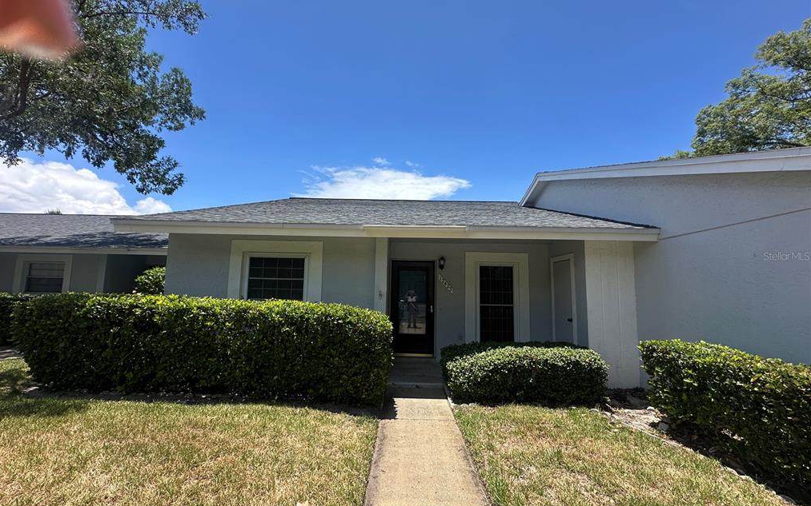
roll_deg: -1.1
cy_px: 256
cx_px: 402
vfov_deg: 74.8
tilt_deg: +6.1
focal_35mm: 15
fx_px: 332
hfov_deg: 101.5
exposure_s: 1/1319
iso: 40
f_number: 2.2
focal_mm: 2.22
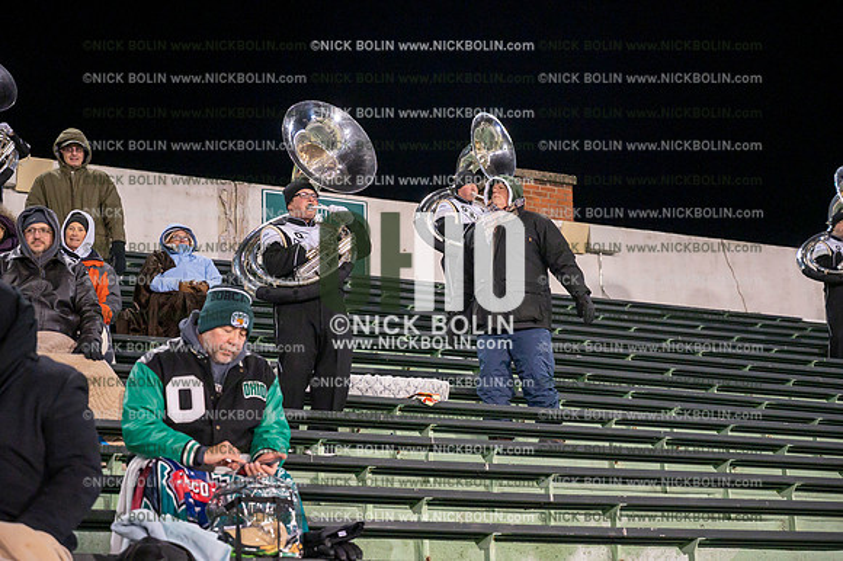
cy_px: 280
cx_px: 422
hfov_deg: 28.9
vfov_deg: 19.4
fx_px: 1638
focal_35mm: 70
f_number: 4.5
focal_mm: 70
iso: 5000
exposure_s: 1/640
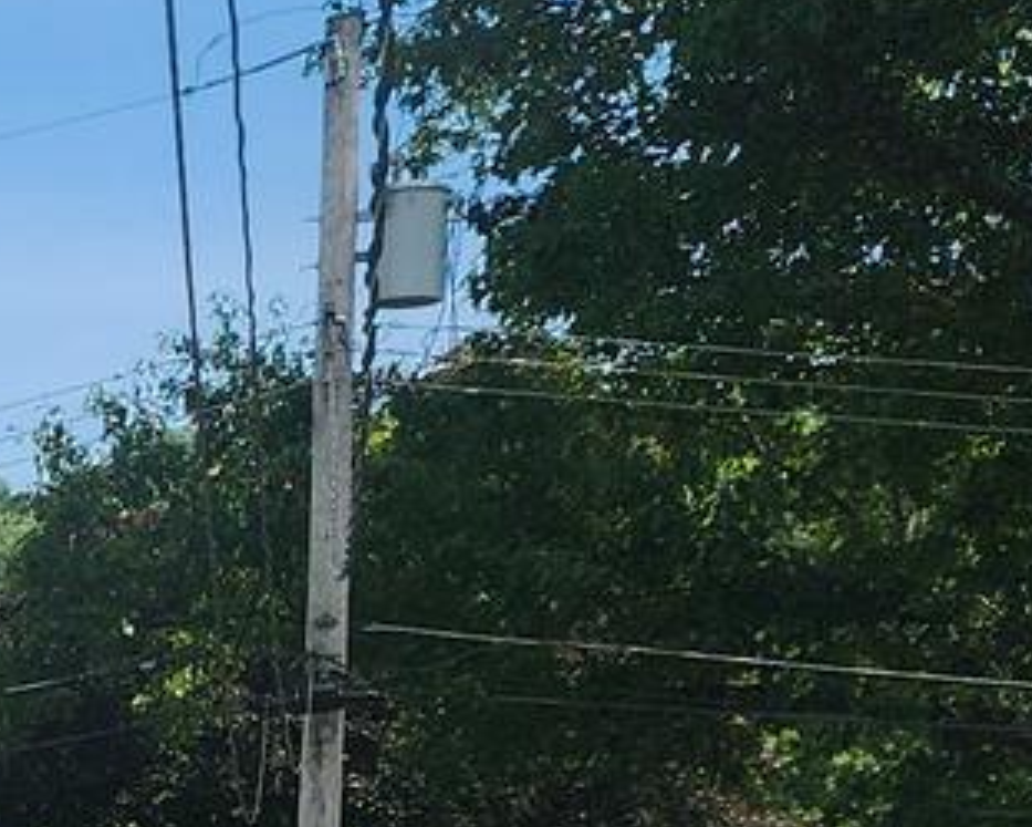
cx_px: -1858
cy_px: 1548
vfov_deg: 9.8
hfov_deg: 10.2
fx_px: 4522
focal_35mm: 148
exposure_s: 1/1070
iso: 12
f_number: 1.8
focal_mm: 6.4
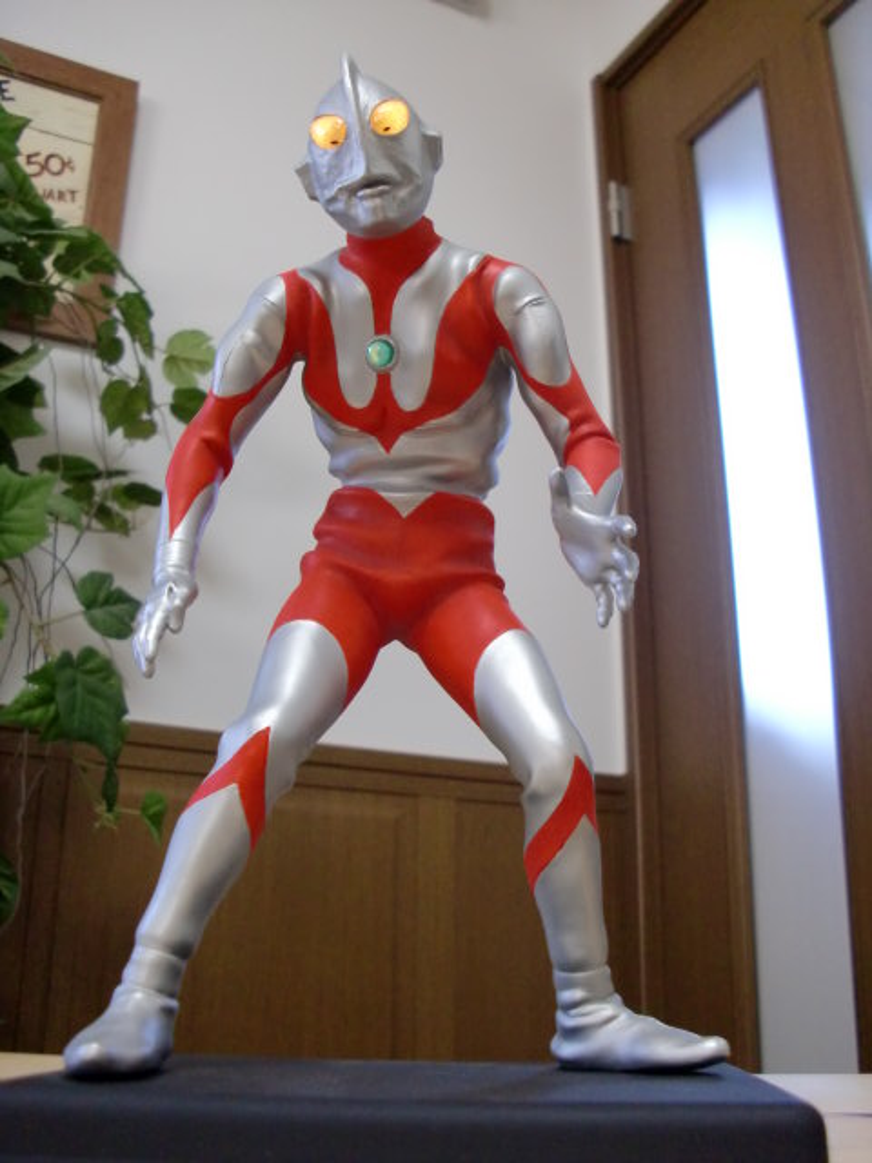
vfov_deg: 51.4
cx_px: 436
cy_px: 582
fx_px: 1209
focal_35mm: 36
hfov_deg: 39.7
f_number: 2.8
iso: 400
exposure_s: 1/60
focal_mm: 6.3
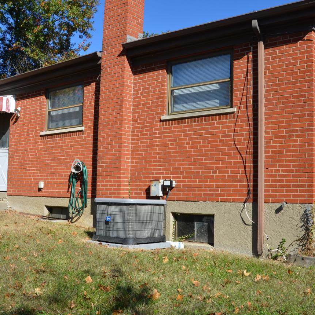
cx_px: 216
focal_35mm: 40
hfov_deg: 41.2
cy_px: 165
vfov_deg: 41.8
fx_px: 412
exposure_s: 1/250
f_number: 8
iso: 100
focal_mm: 18
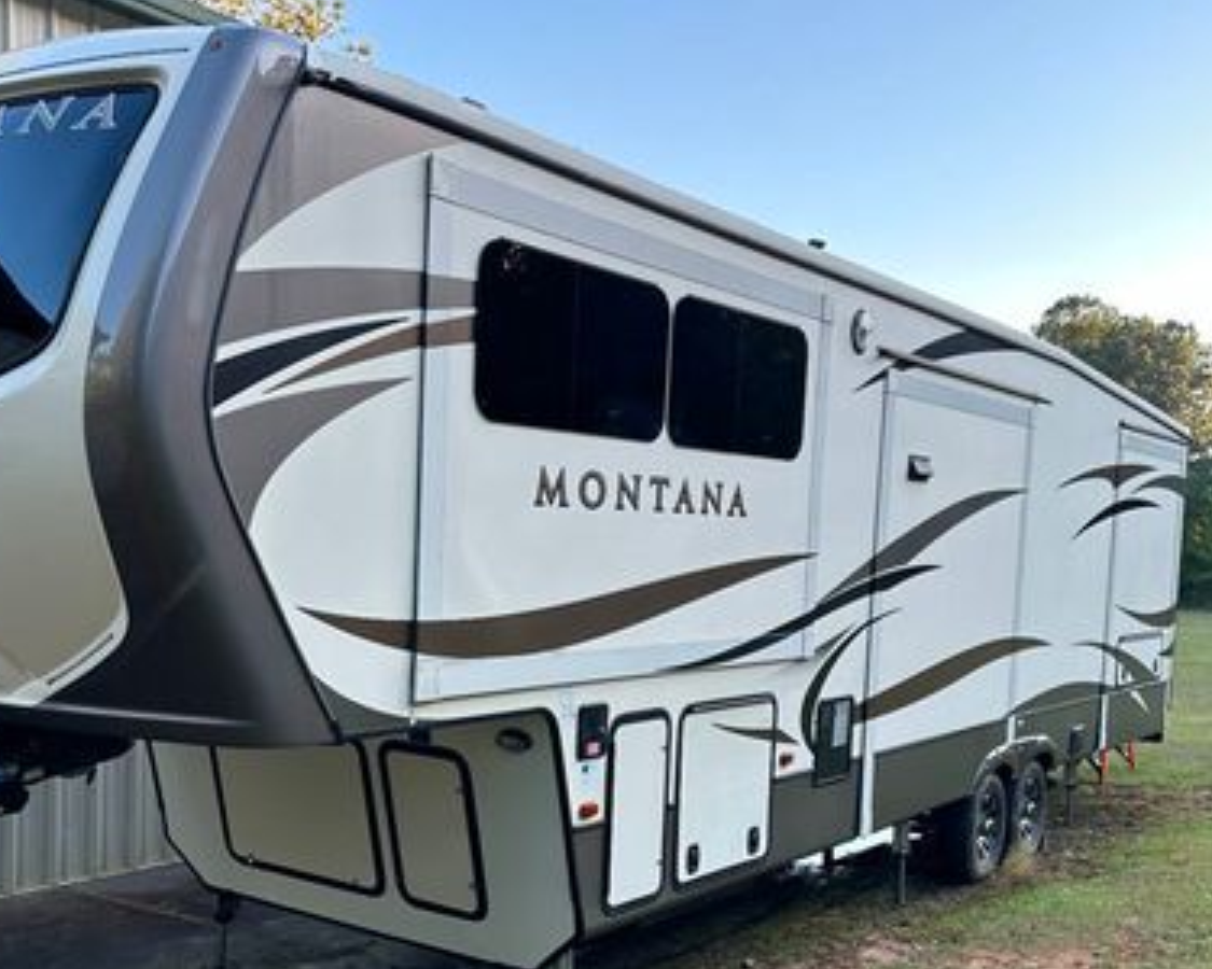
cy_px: 669
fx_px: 1435
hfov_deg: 45.5
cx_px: 469
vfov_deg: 36.8
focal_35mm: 40
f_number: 1.78
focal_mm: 6.86
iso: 80
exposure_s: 1/390
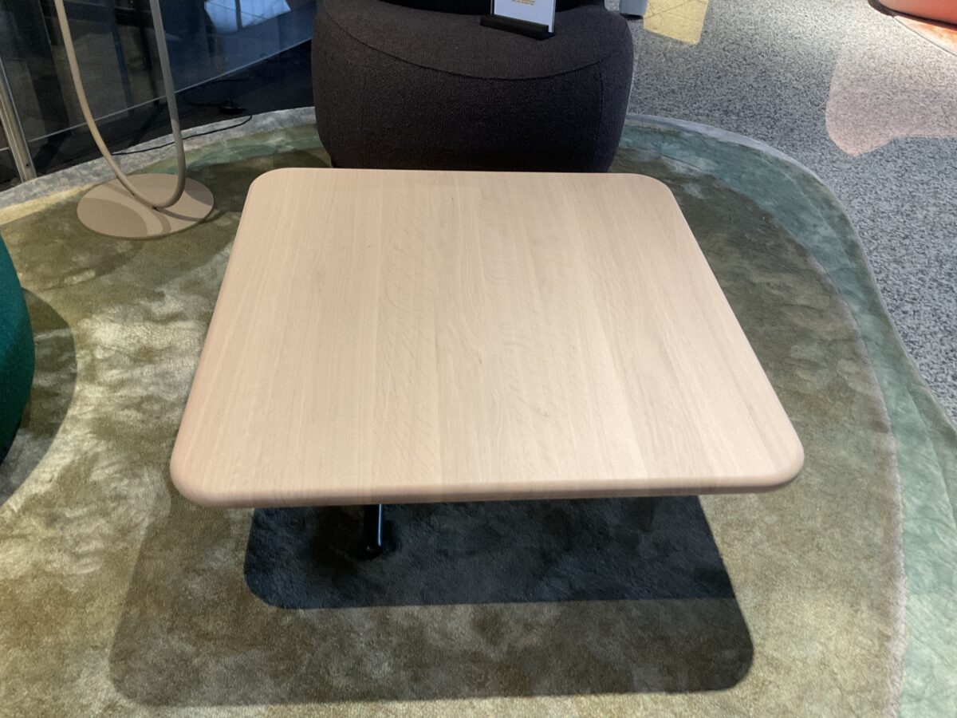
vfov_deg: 48.2
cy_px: 359
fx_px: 802
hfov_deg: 61.7
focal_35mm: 29
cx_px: 478
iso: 64
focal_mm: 3
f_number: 1.8
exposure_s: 1/60
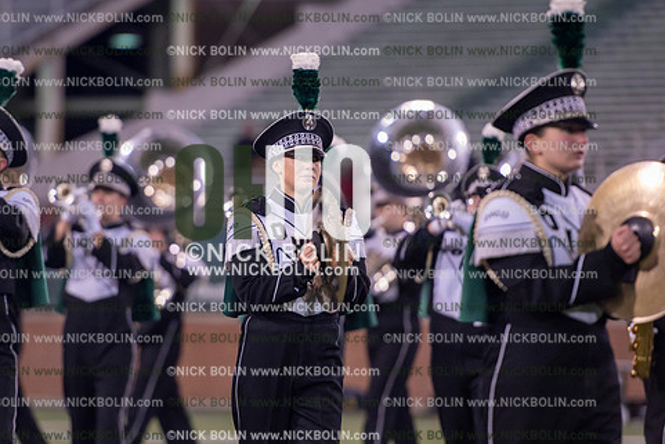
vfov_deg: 5.7
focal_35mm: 241
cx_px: 272
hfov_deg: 8.5
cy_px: 211
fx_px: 4453
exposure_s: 1/1250
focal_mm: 200
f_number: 2.8
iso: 2500
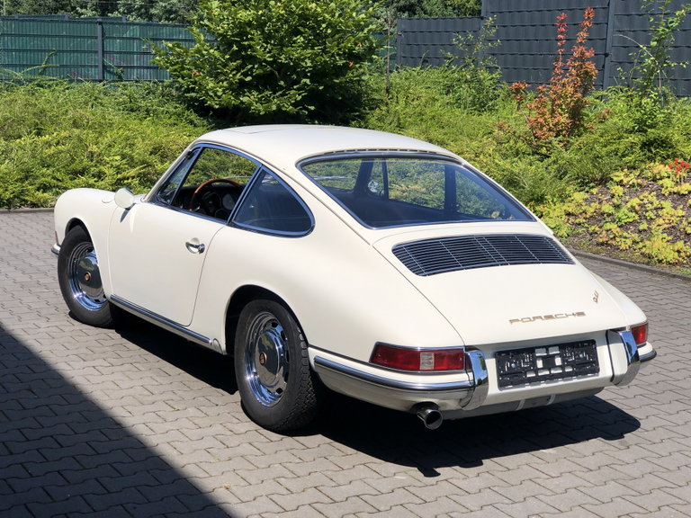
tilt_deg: -10.2
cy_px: 259
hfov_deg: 33.8
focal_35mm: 57
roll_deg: -0.4
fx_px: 1138
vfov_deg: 25.7
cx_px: 346
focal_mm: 6.6
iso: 20
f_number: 2.8
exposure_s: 1/1372
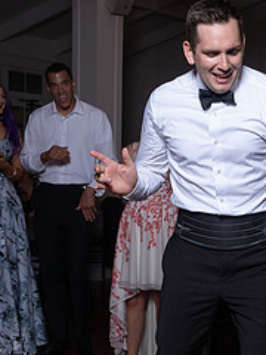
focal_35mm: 76
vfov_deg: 25.3
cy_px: 274
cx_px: 239
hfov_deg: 19.0
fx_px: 779
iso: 2000
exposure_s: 1/200
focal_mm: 24
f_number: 5.6
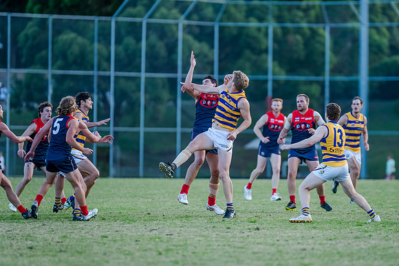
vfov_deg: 4.2
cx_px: 239
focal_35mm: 324
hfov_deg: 6.4
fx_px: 3590
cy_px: 133
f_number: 2.8
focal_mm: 270
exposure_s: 1/1600
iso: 1600
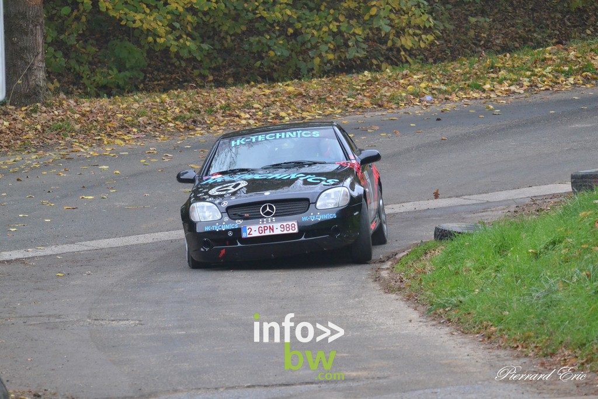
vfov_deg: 3.1
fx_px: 7476
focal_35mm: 450
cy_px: 200
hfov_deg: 4.6
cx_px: 299
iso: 2500
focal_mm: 300
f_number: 6
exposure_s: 1/500
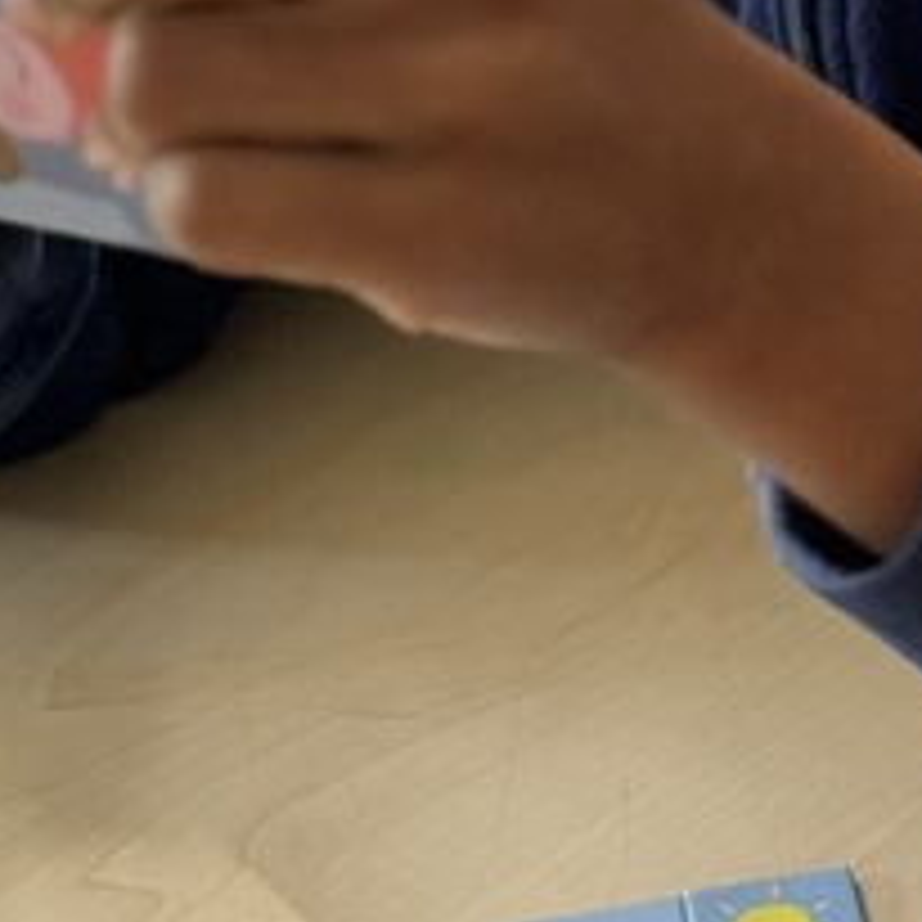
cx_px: 846
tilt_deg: -27.1
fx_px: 3194
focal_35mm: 106
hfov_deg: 16.2
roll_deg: +2.4
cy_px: -9
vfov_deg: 16.1
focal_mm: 6.76
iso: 500
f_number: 1.78
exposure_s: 1/60
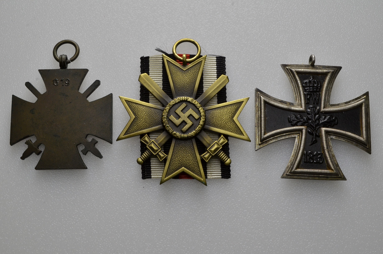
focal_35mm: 48
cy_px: 127
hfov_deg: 41.2
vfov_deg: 28.0
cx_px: 192
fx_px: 510
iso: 400
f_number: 14
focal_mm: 32
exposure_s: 1/250
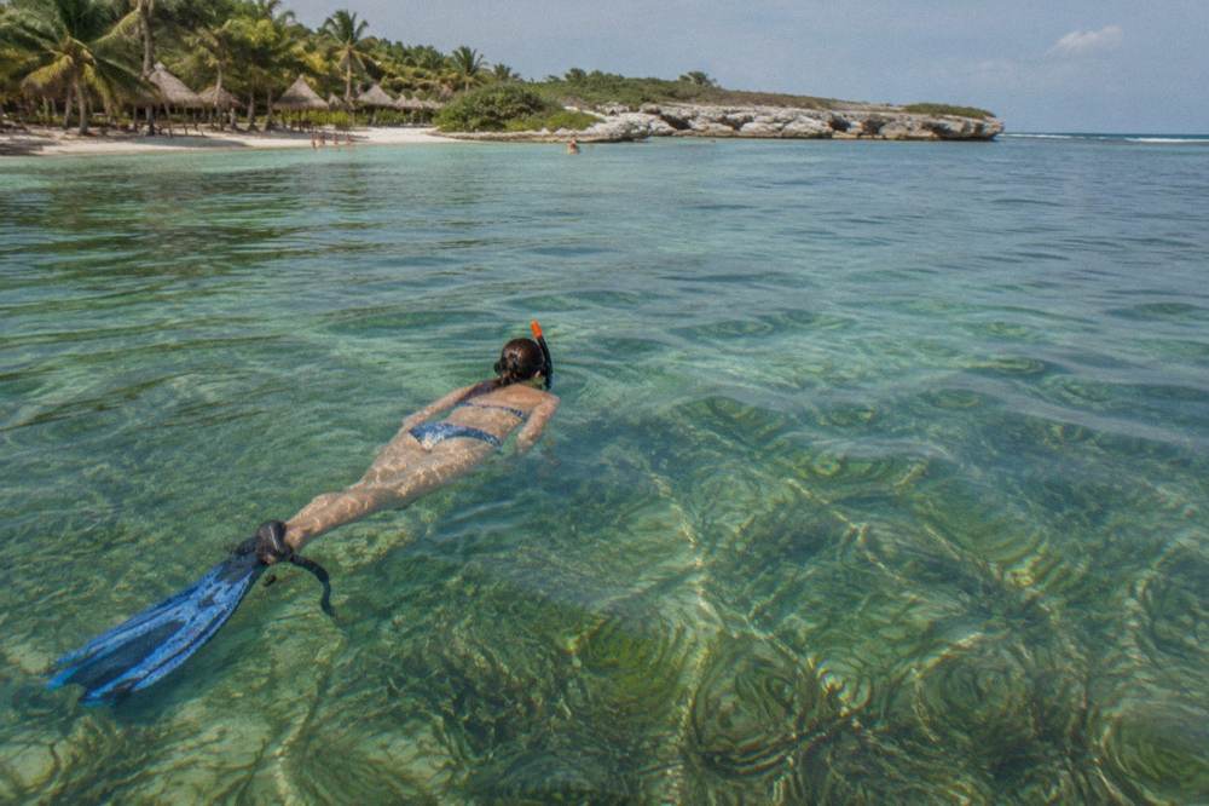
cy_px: 403
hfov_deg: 48.5
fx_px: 1343
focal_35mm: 40
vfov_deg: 33.4
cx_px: 604
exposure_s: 1/160
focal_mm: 40
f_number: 11
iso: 400
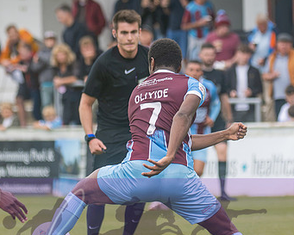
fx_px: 7294
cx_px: 333
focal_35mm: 838
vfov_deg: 1.8
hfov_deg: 2.3
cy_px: 151
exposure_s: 1/1250
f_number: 2.8
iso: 400
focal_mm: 180
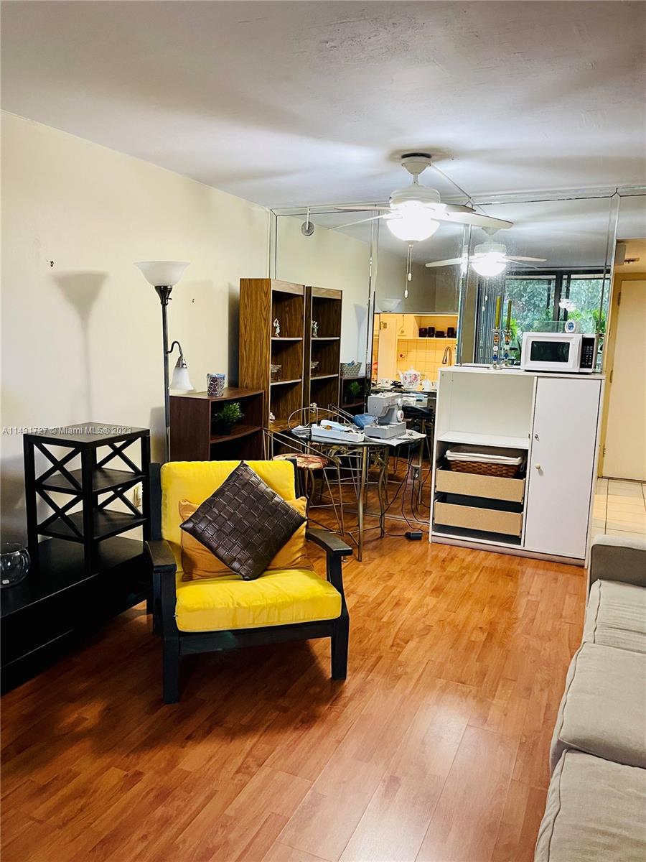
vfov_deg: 67.3
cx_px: 323
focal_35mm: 26
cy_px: 431
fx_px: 647
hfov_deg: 53.1
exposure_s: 1/60
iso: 500
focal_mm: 5.1
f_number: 1.6
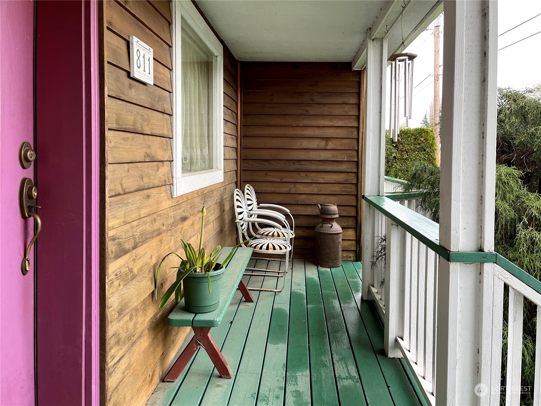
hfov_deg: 67.3
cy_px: 203
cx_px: 270
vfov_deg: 53.1
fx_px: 406
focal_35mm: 26
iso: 80
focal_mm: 5.1
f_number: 1.6
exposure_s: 1/122
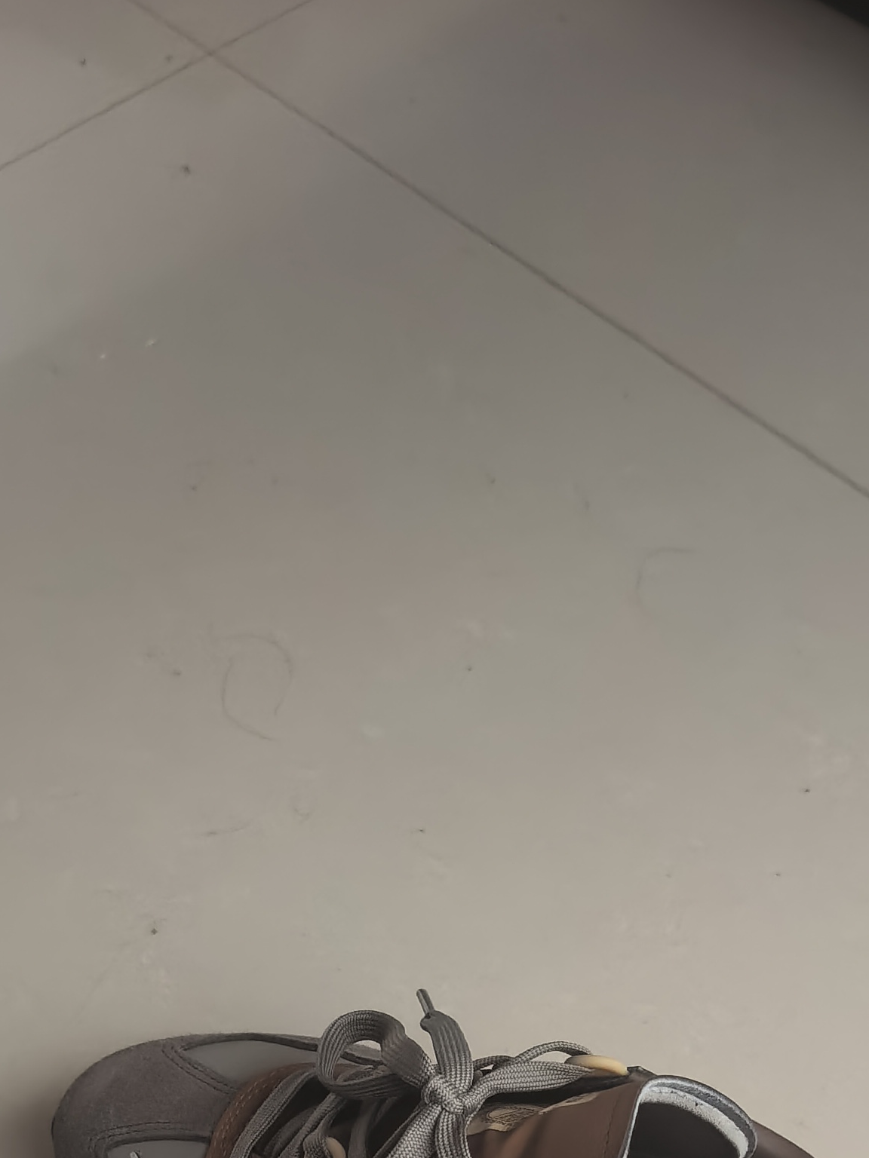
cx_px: 348
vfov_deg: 26.9
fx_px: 2142
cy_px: 1377
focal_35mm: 64
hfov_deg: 22.9
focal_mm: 6.98
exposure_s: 1/33.3
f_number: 2
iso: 500
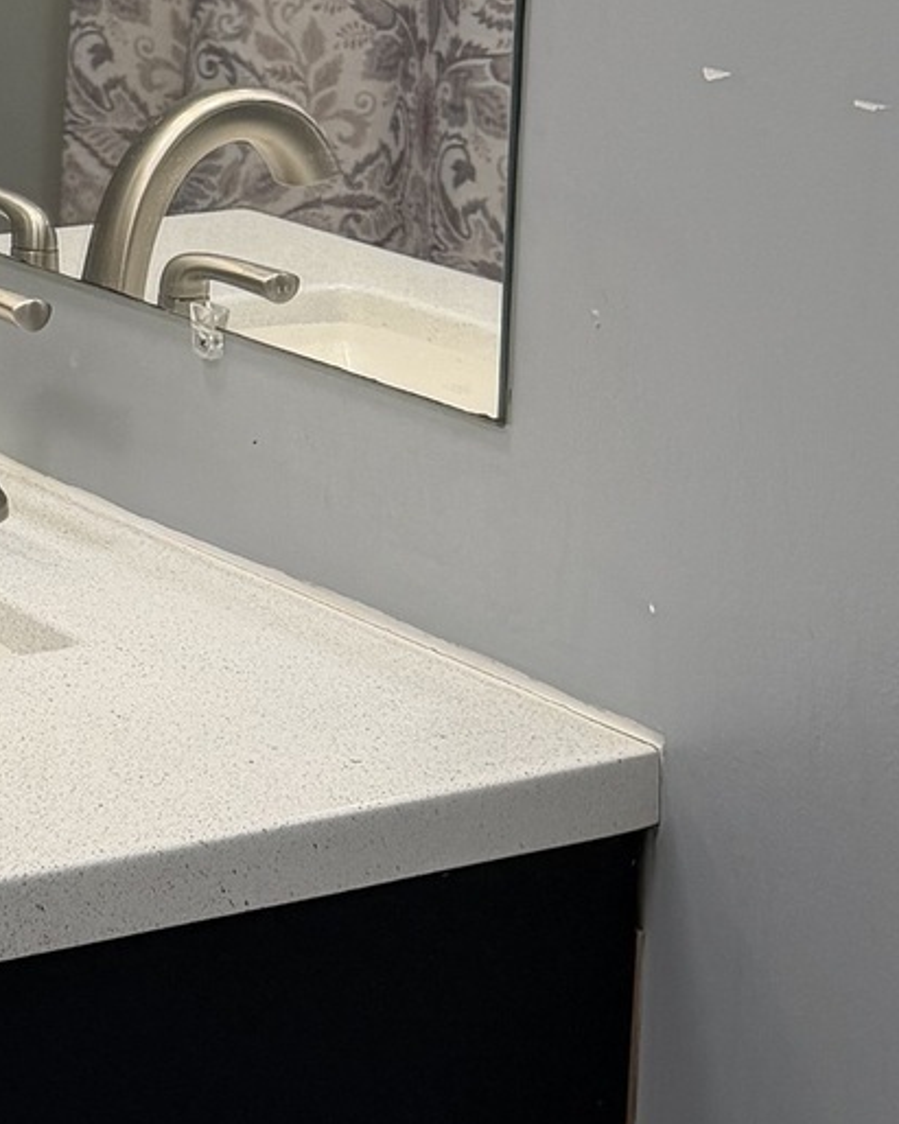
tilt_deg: -6.2
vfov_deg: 17.7
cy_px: -112
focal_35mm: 105
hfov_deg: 13.3
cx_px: -676
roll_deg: -1.0
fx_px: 3493
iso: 80
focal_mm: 6.76
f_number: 1.78
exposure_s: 1/120
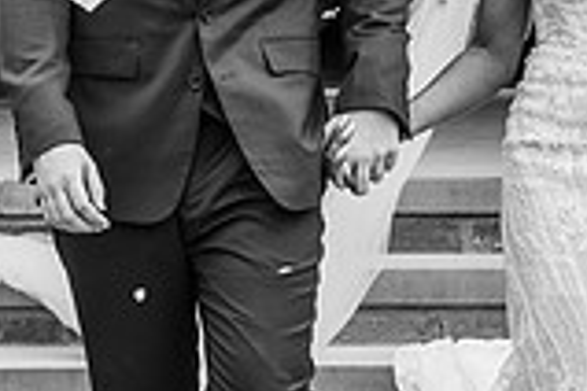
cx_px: 443
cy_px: 118
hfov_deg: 8.0
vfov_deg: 5.4
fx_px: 4174
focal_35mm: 256
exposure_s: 1/1000
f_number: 5
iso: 400
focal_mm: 70
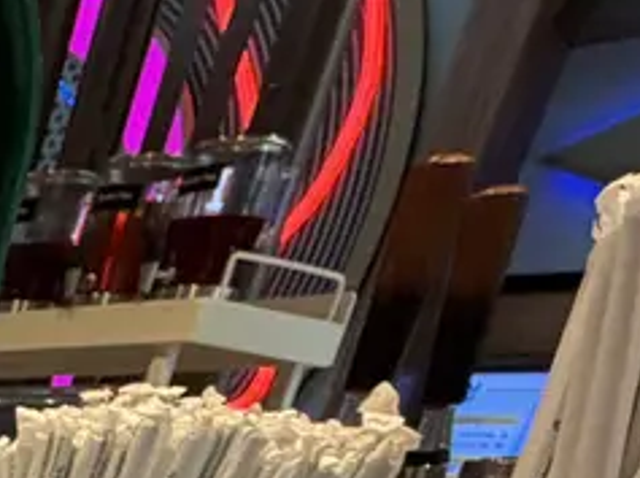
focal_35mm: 71
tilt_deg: -22.8
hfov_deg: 16.7
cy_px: 1007
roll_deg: -3.9
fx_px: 1311
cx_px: -767
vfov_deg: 15.6
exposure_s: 1/115
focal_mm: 2.22
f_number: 2.2
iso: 100
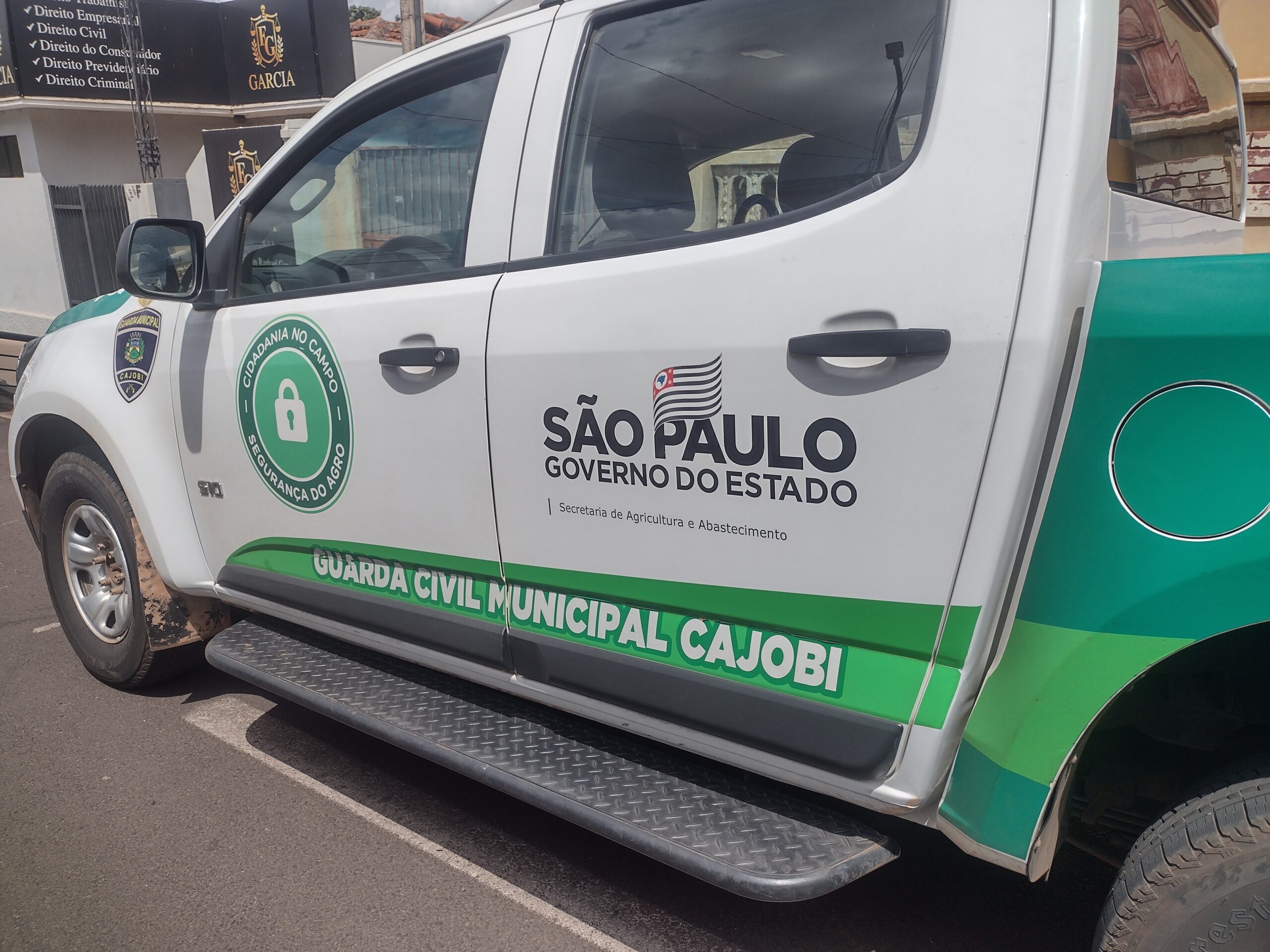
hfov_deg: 65.3
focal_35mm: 27
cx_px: 635
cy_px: 476
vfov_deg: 51.4
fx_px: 991
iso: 100
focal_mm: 4.71
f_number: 1.7
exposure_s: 1/4409
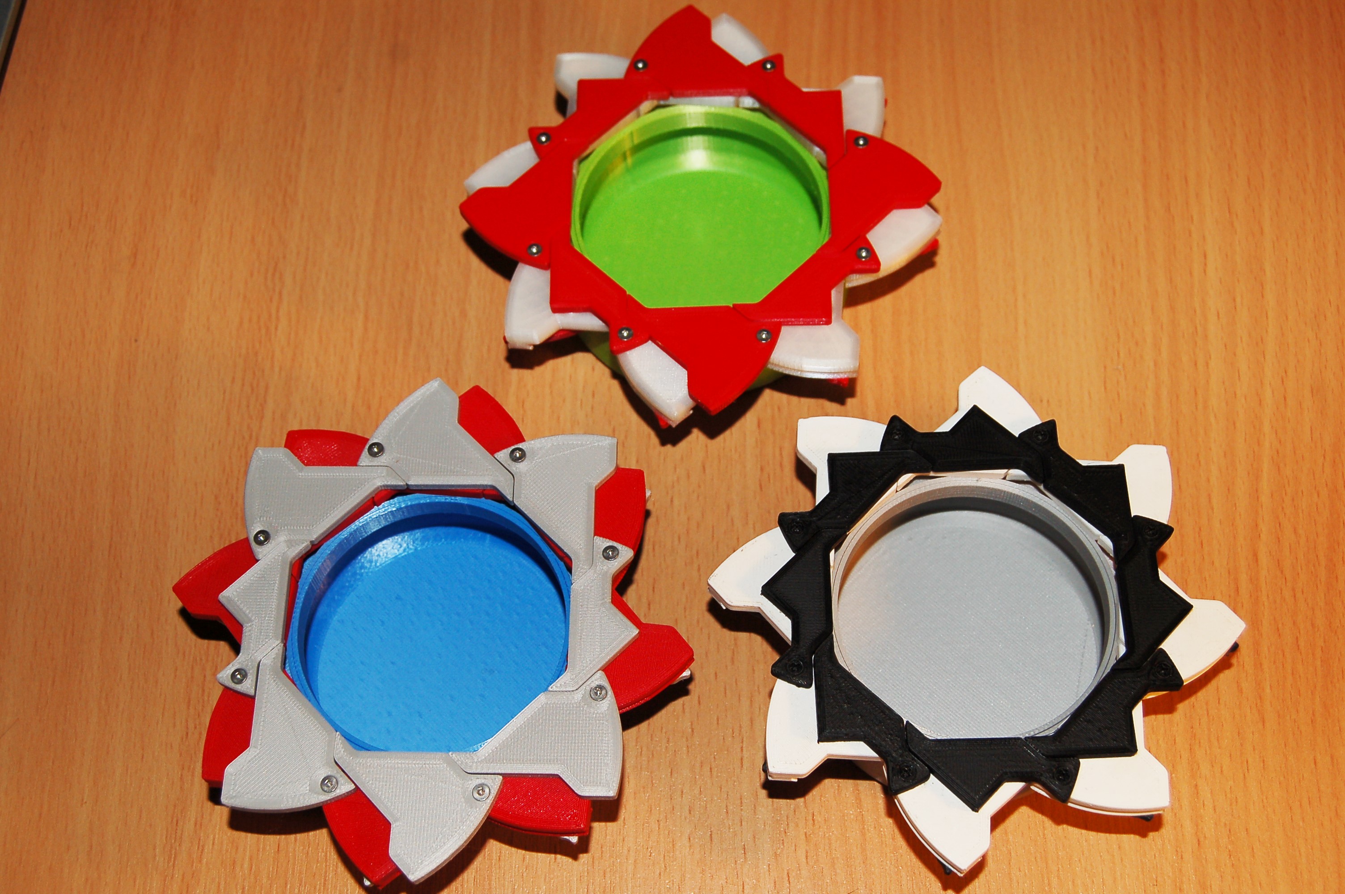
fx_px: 1792
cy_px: 447
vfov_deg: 28.0
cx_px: 672
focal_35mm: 48
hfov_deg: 41.1
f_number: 4.5
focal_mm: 32
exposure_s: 1/60
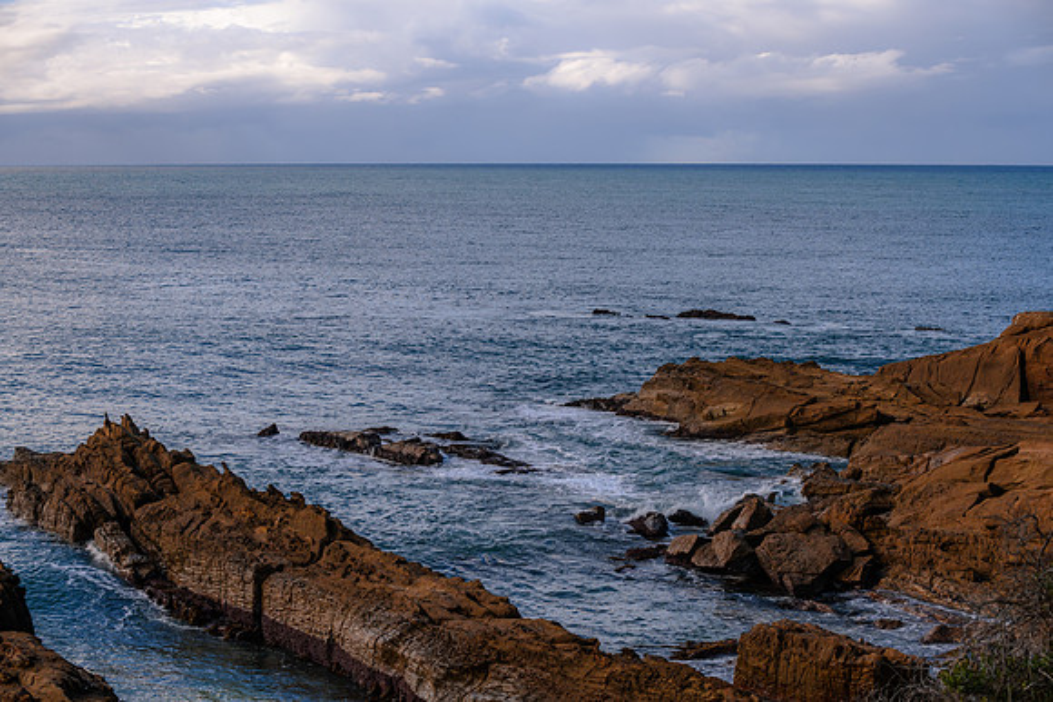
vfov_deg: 19.5
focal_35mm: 70
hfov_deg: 28.8
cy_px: 351
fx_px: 2048
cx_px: 526
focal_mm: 70
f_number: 6.3
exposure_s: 1/1600
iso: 400
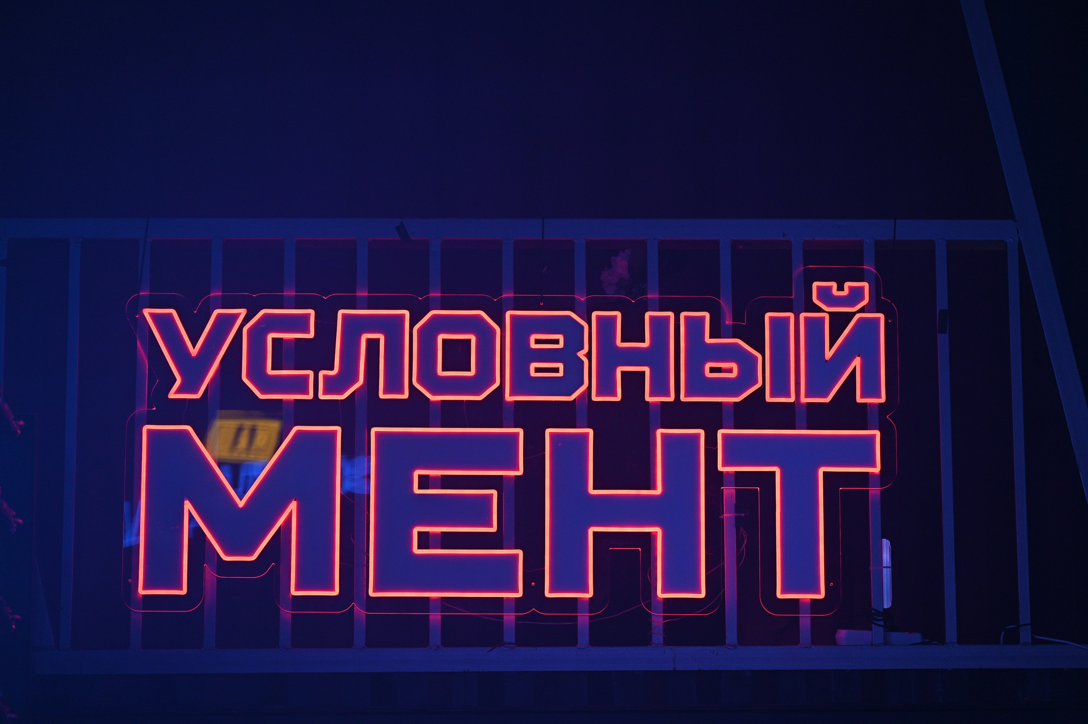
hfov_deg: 15.7
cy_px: 362
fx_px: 3956
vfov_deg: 10.5
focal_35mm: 131
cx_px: 544
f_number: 2.8
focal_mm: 131
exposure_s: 1/200
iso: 500
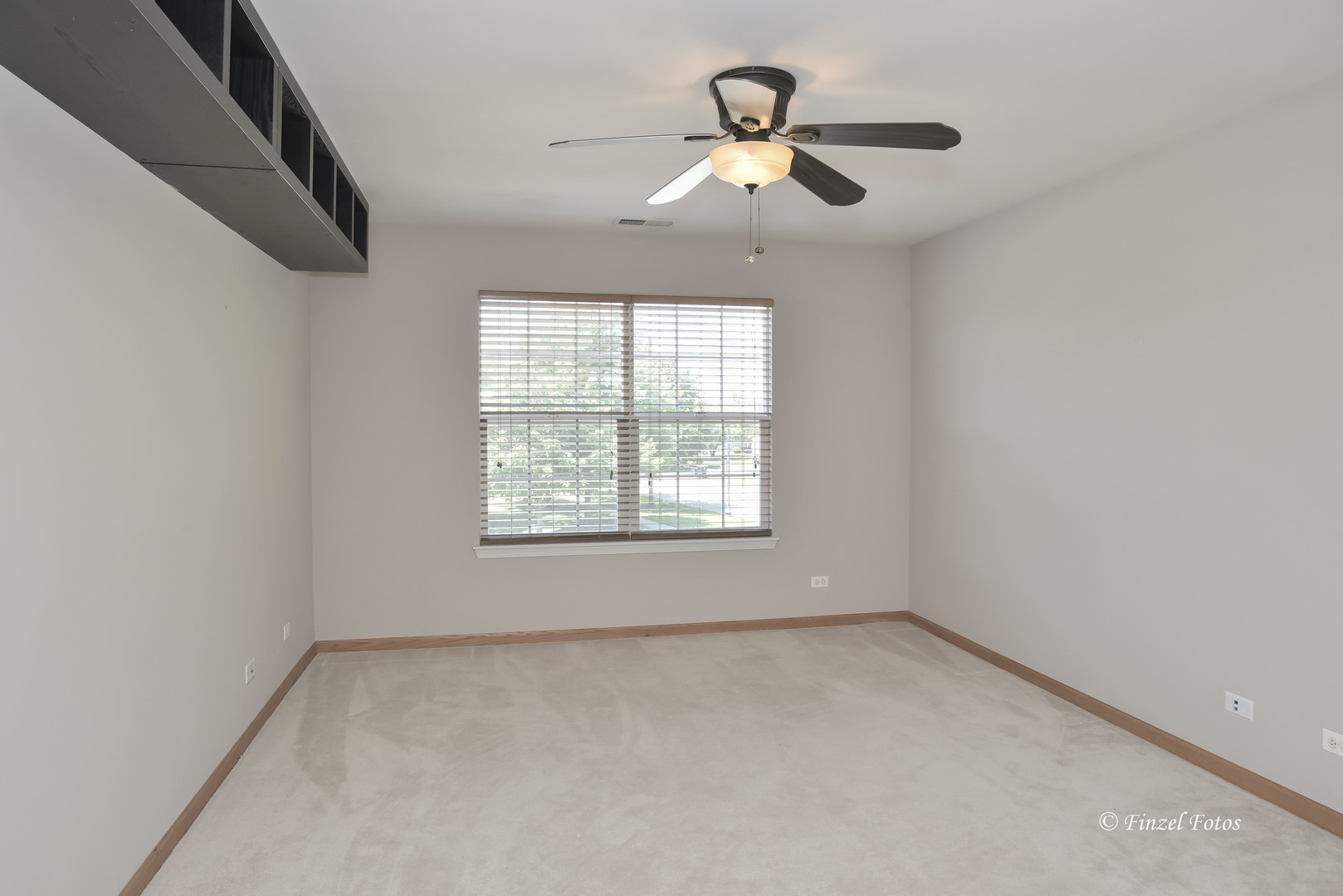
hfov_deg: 76.1
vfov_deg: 55.1
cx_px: 672
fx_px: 858
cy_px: 448
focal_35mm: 23
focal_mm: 23
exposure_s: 1/60
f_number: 8
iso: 400
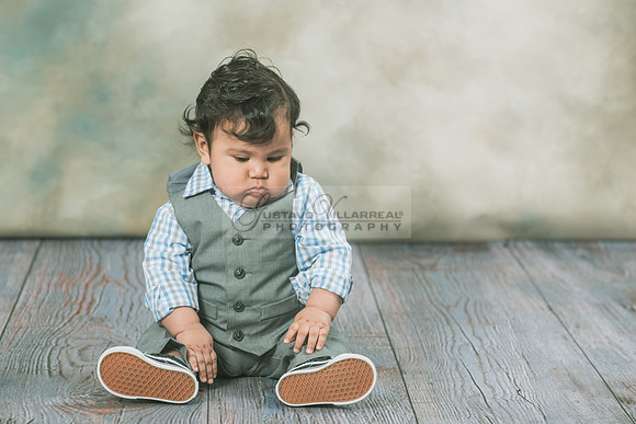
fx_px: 3034
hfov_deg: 12.0
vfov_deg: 8.0
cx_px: 296
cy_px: 210
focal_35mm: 172
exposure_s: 1/125
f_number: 5.6
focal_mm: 155
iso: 200
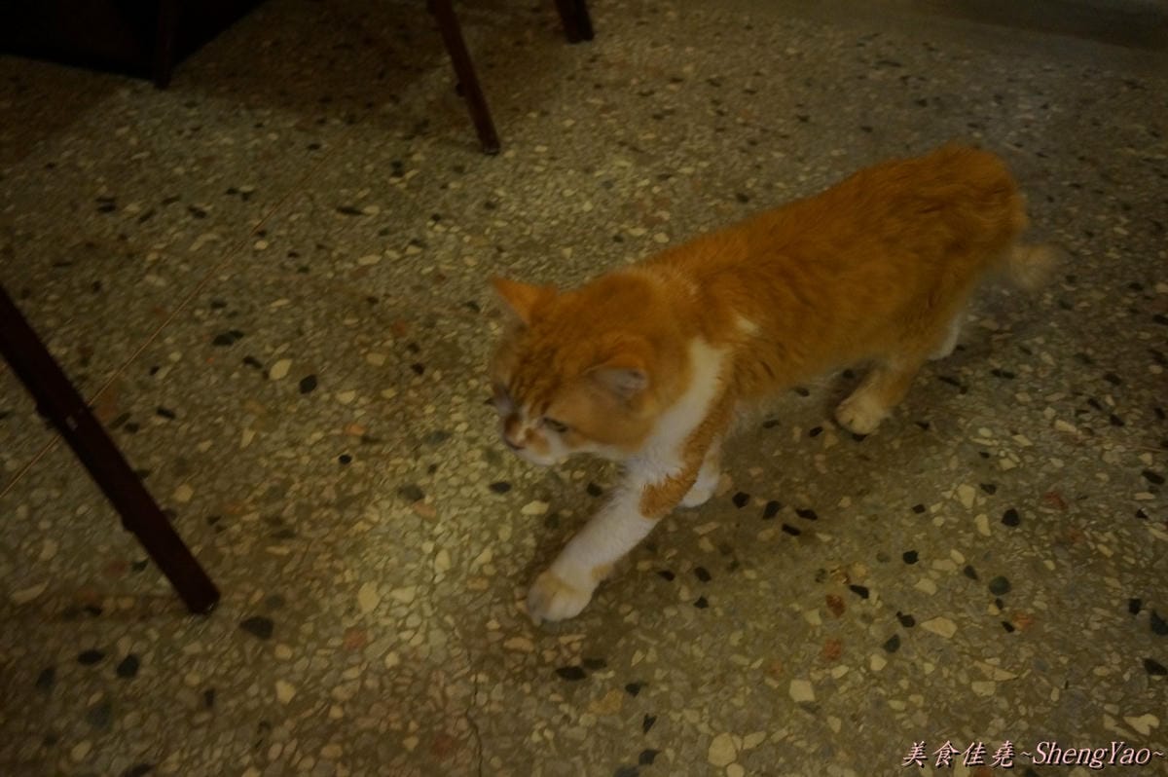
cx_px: 584
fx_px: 973
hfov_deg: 62.0
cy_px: 388
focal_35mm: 30
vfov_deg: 43.5
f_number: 4
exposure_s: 1/60
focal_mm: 20
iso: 2000
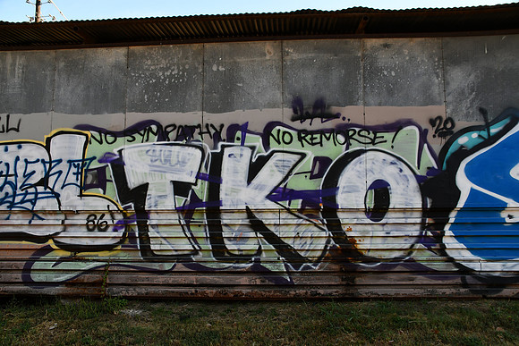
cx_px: 260
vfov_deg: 43.6
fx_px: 433
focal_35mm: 30
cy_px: 173
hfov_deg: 61.9
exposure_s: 1/250
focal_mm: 20
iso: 200
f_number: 6.3
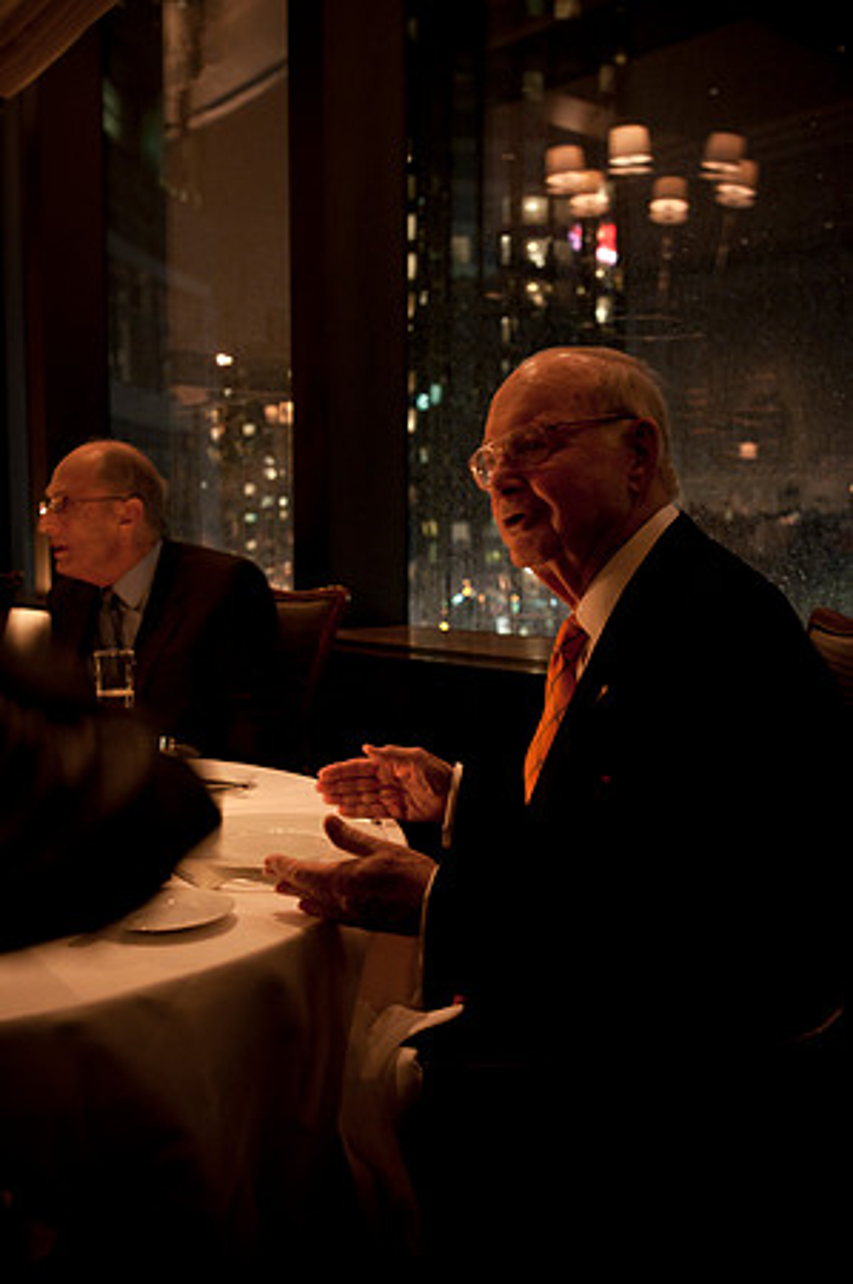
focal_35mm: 36
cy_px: 642
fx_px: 1282
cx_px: 426
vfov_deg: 53.2
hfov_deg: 36.8
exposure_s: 1/8
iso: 1000
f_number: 2.8
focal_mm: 24
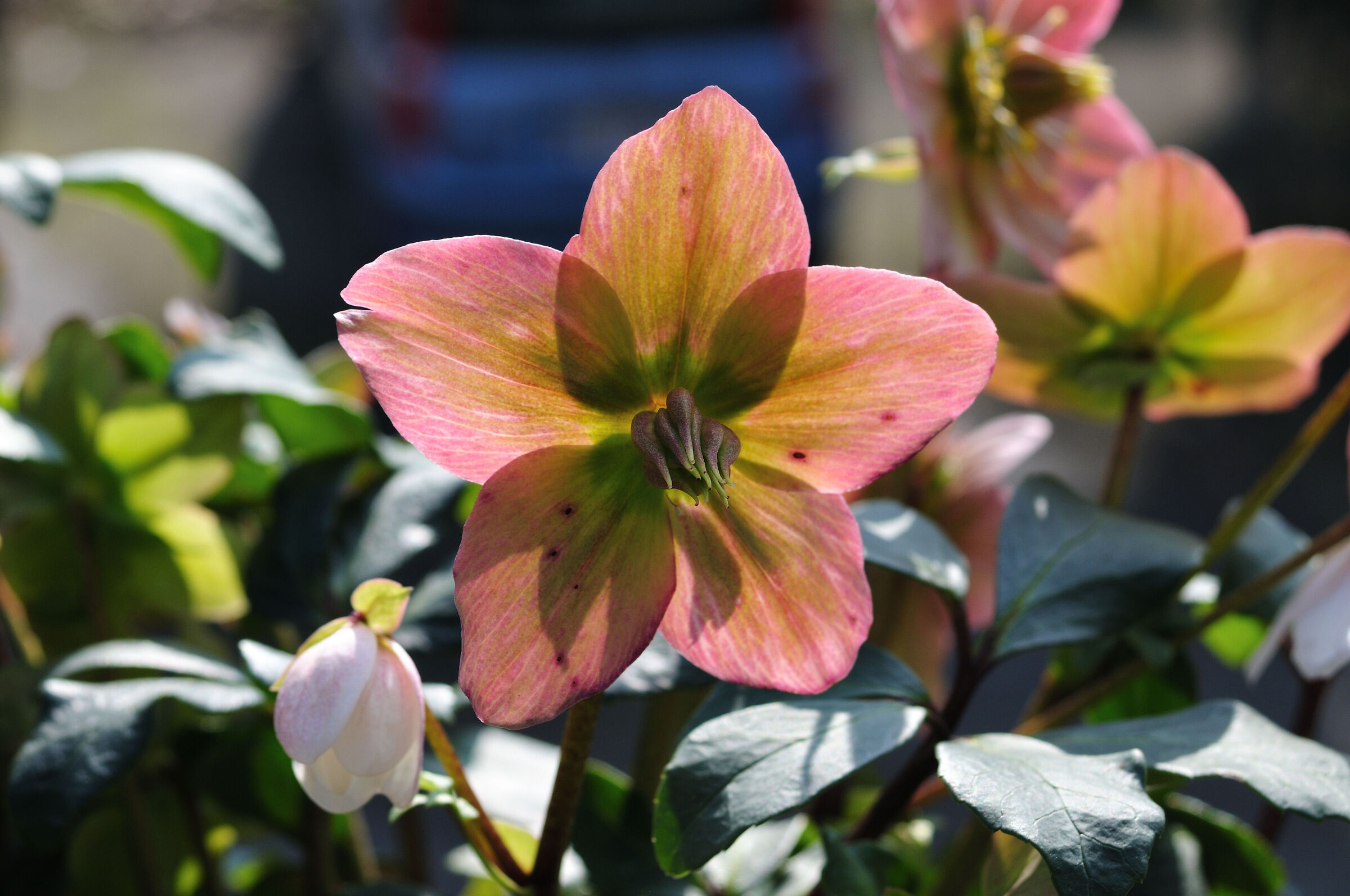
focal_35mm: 105
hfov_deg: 19.5
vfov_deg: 13.0
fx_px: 3933
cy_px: 448
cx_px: 675
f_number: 9
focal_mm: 70
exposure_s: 1/250
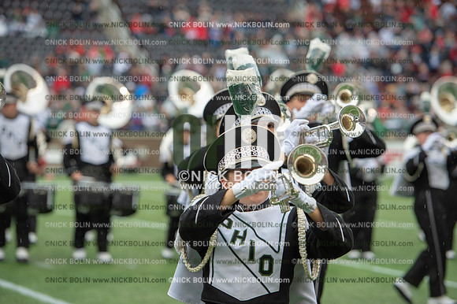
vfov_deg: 9.5
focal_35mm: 145
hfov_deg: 14.2
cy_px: 152
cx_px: 228
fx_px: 1840
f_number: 4
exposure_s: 1/500
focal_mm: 145
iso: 400
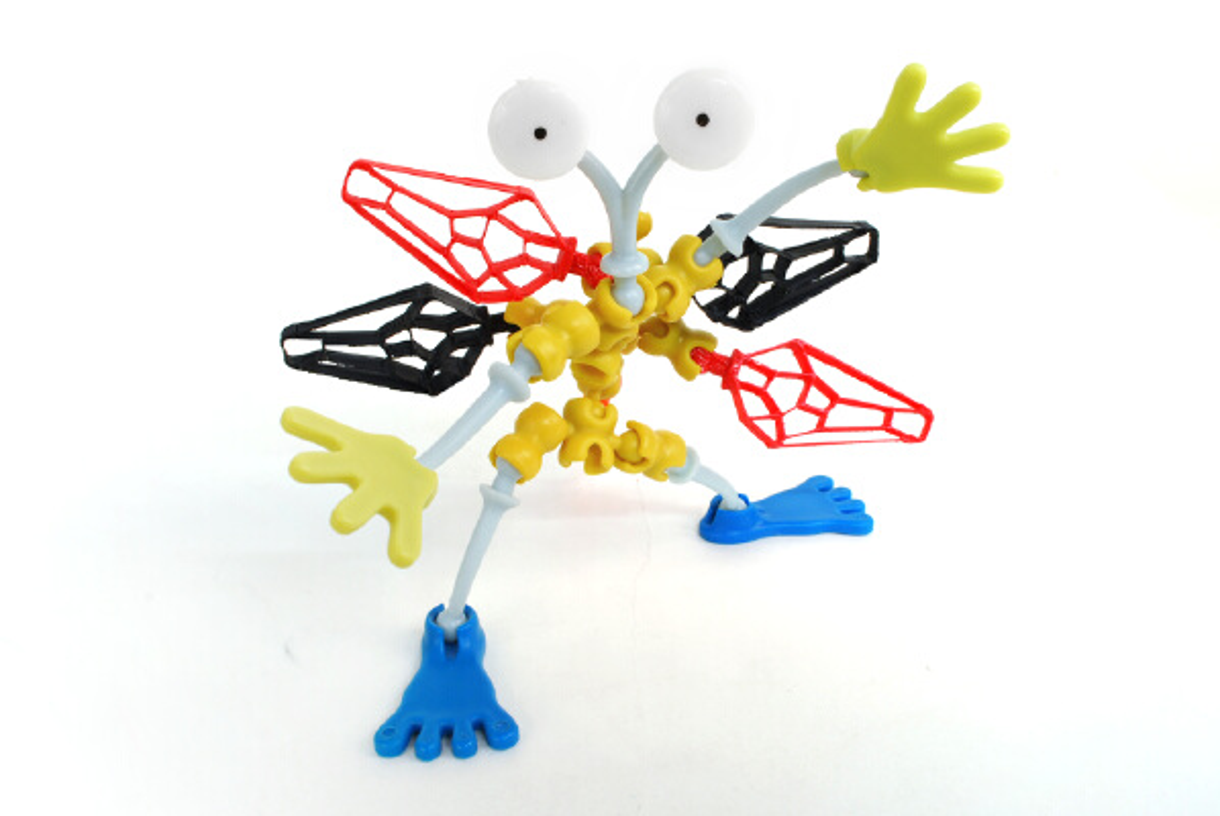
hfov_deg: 53.1
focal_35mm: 36
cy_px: 408
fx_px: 1221
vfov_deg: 37.0
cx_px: 610
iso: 200
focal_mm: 24
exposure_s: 1.6
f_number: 22
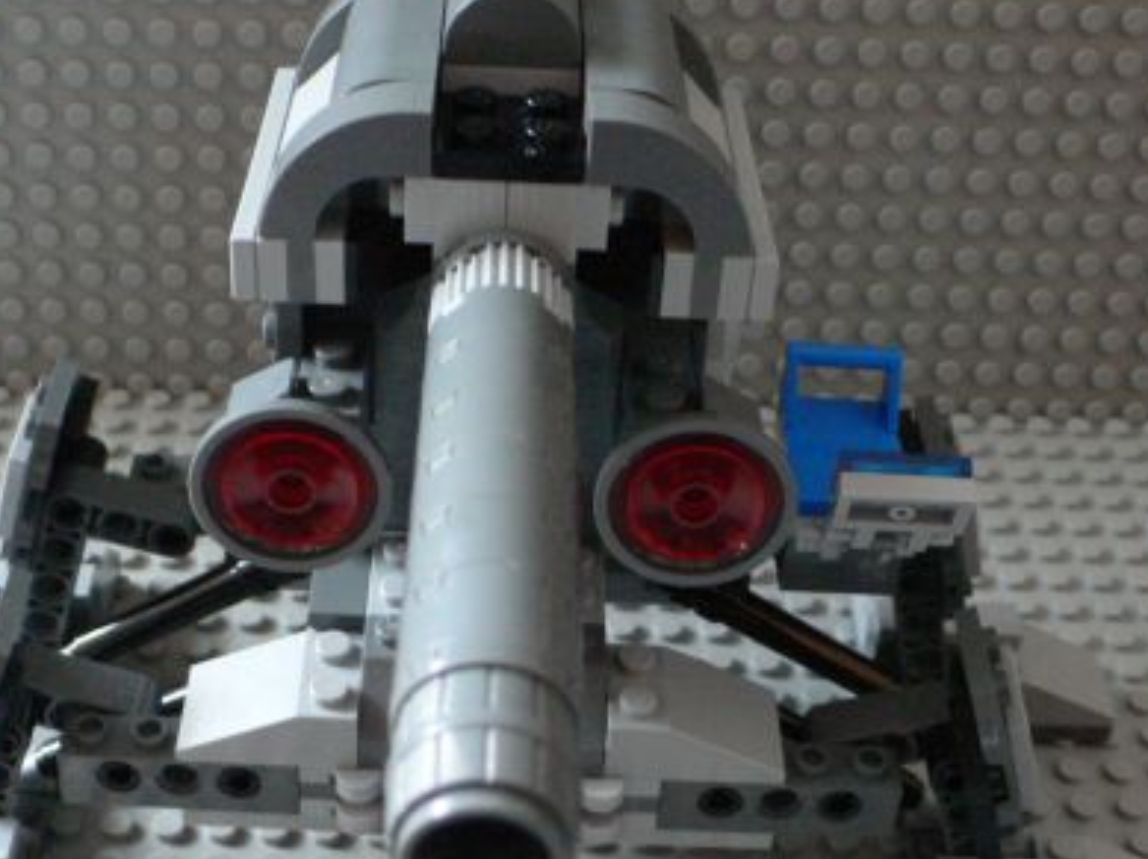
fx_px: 1855
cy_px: 576
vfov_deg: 25.9
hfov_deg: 34.4
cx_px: 528
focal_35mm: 56
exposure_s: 1/3.2
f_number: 2.8
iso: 200
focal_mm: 6.3
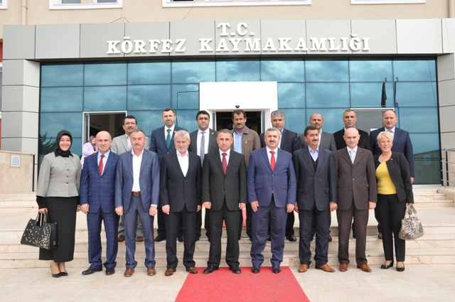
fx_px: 398
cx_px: 228
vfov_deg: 41.6
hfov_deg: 59.6
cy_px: 151
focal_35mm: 32
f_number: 9
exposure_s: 1/200
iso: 200
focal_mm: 21
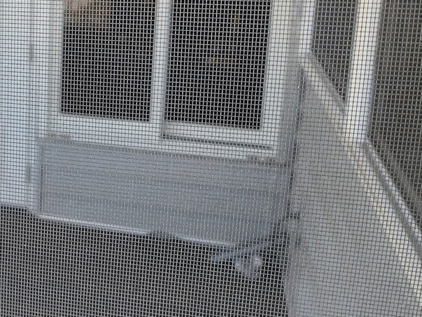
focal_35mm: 61
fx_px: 743
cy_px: 41
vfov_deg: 23.5
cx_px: -74
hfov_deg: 28.0
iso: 25
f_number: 1.8
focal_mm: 6.4
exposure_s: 1/180
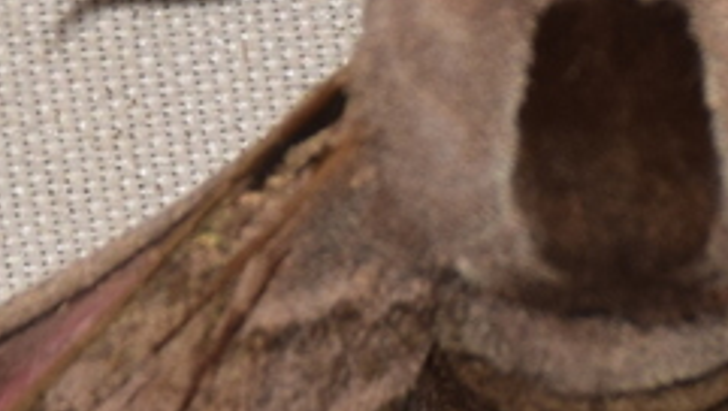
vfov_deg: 1.4
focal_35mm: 877
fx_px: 16942
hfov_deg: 2.5
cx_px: 609
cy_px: 317
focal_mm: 140
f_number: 10
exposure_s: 1/160
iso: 125
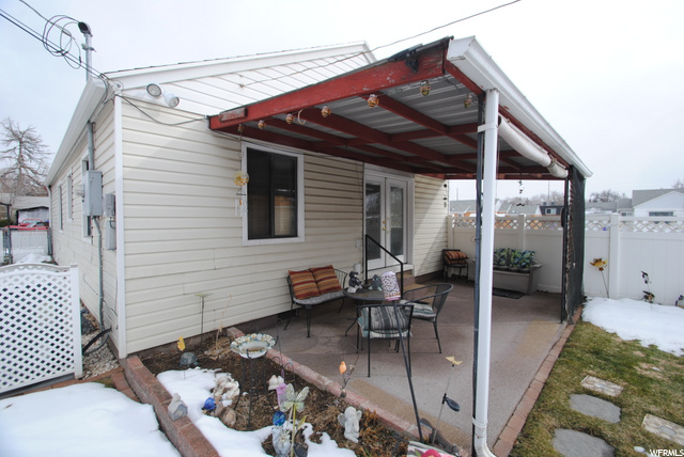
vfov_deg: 77.4
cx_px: 342
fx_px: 285
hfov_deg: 100.3
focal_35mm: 15
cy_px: 228
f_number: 7.1
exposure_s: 1/200
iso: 100
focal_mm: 10
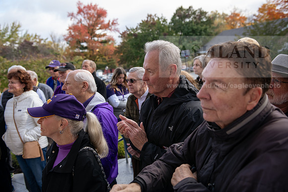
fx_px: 272
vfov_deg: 38.9
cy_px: 96
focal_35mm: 34
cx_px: 144
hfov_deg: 55.8
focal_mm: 34
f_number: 3.5
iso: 160
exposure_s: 1/250
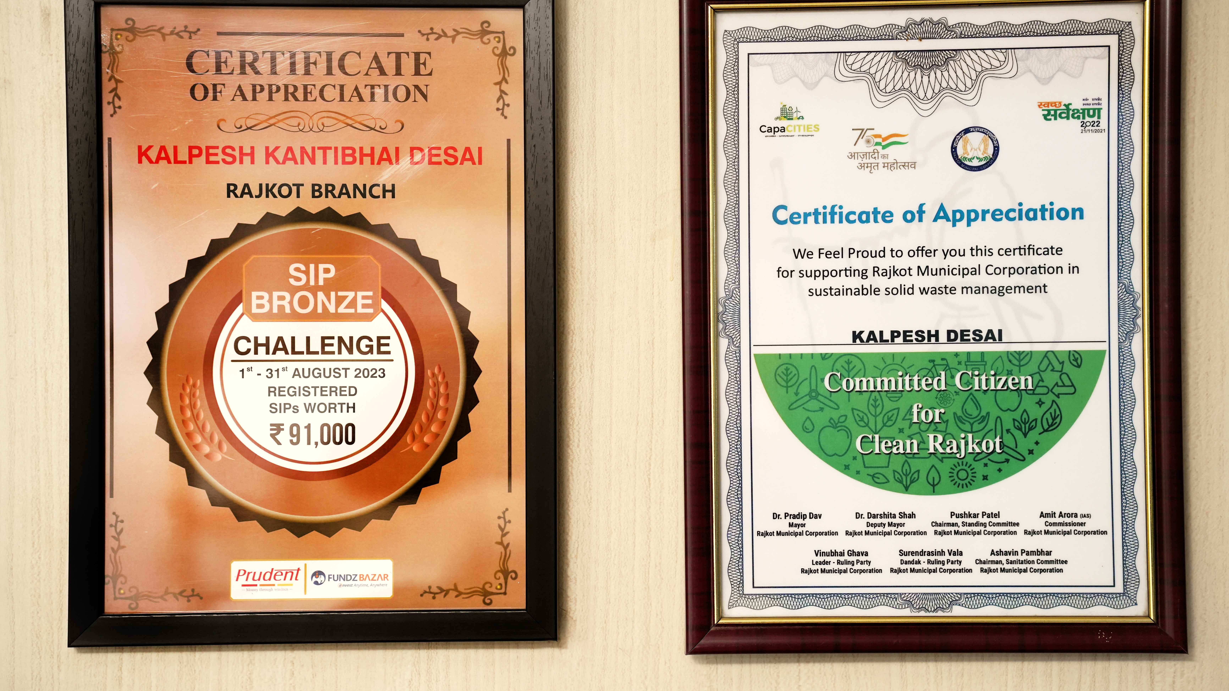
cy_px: 303
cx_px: 610
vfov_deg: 13.4
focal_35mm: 90
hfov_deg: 23.7
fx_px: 2933
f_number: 3.5
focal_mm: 85
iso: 1600
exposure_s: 1/160
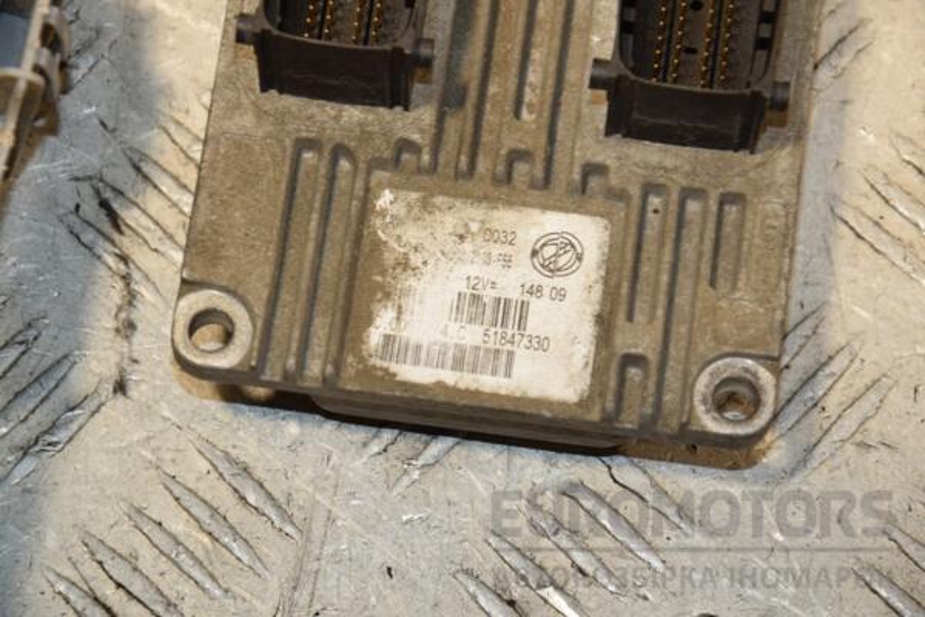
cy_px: 308
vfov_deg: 8.7
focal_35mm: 158
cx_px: 462
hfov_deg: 13.0
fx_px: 4047
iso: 800
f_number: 8
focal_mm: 105
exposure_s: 1/200
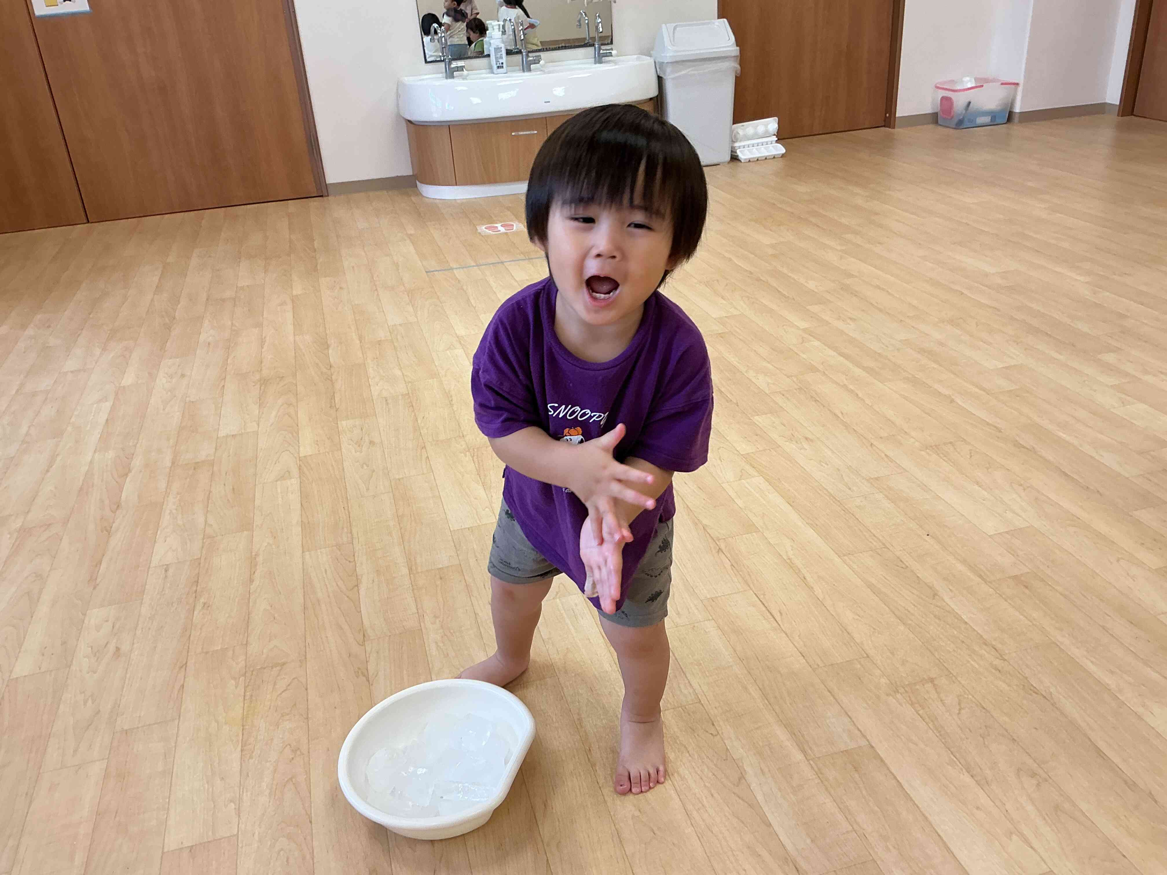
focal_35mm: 29
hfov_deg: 61.7
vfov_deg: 48.2
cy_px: 438
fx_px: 978
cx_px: 584
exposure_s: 1/120
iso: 25
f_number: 1.8
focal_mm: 3
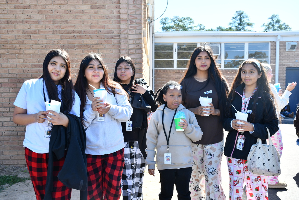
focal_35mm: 36
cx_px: 150
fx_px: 299
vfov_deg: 36.9
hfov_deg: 53.1
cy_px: 100
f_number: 5.6
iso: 200
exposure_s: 1/250
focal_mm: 24
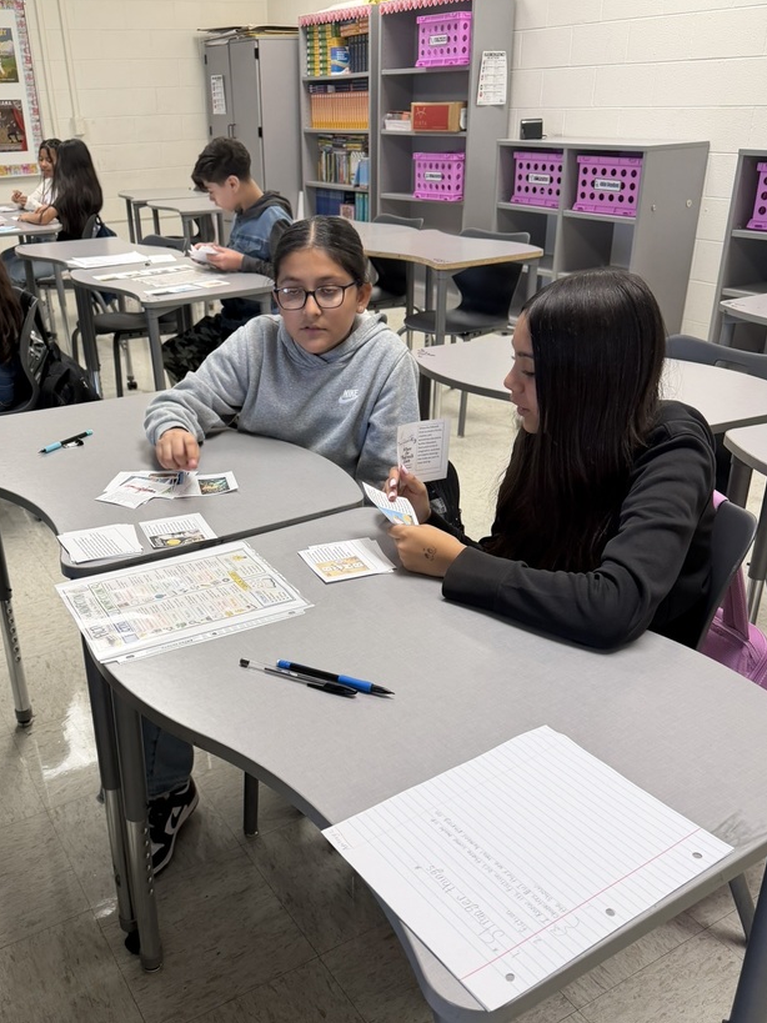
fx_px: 887
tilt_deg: -26.6
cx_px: 306
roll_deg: +2.5
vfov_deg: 59.9
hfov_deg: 46.5
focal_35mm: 30
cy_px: 548
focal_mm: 6.76
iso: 125
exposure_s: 1/120
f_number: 1.78
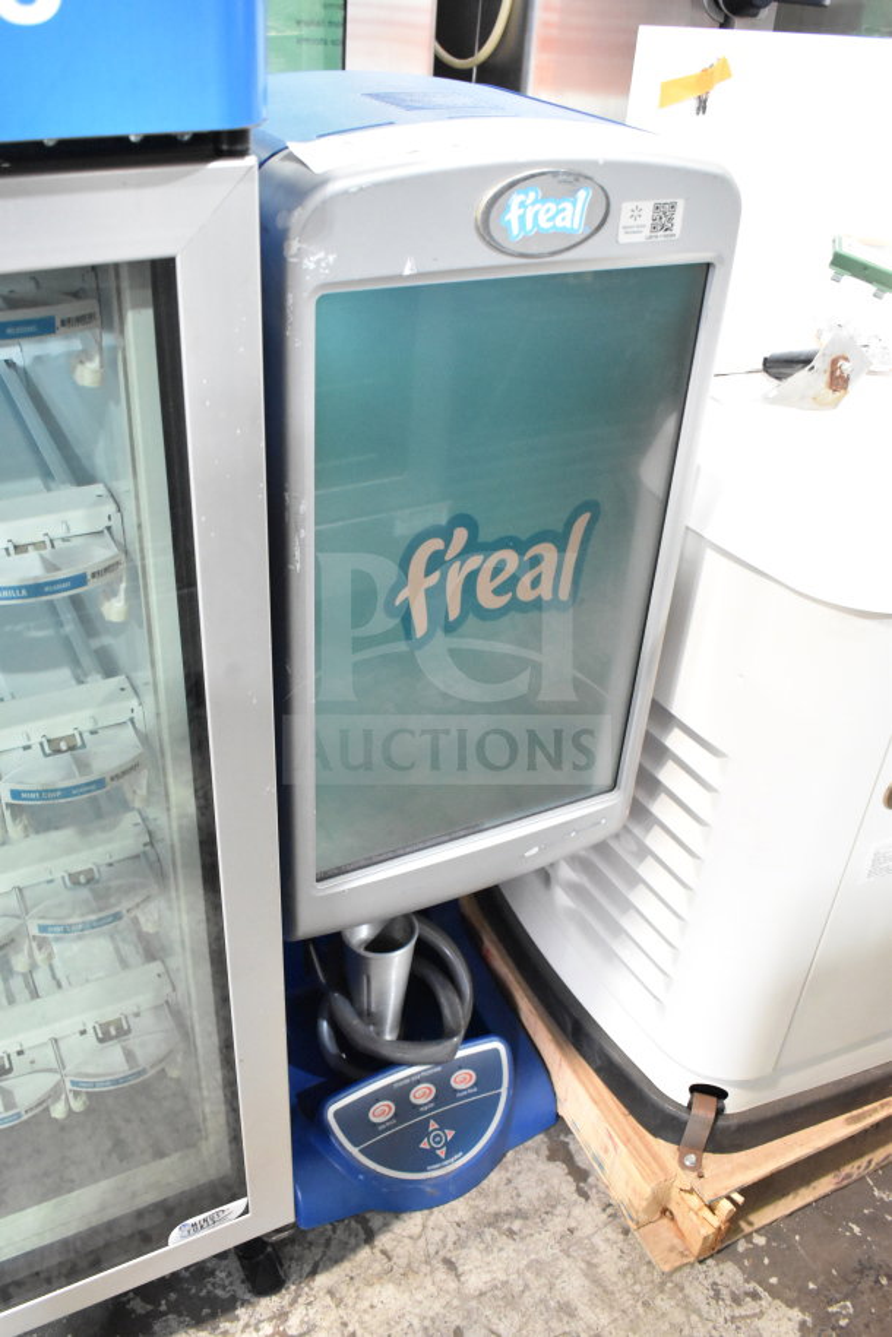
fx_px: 1115
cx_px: 446
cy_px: 668
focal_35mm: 30
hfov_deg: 43.6
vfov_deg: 61.9
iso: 6400
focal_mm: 20
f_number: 5
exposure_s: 1/100
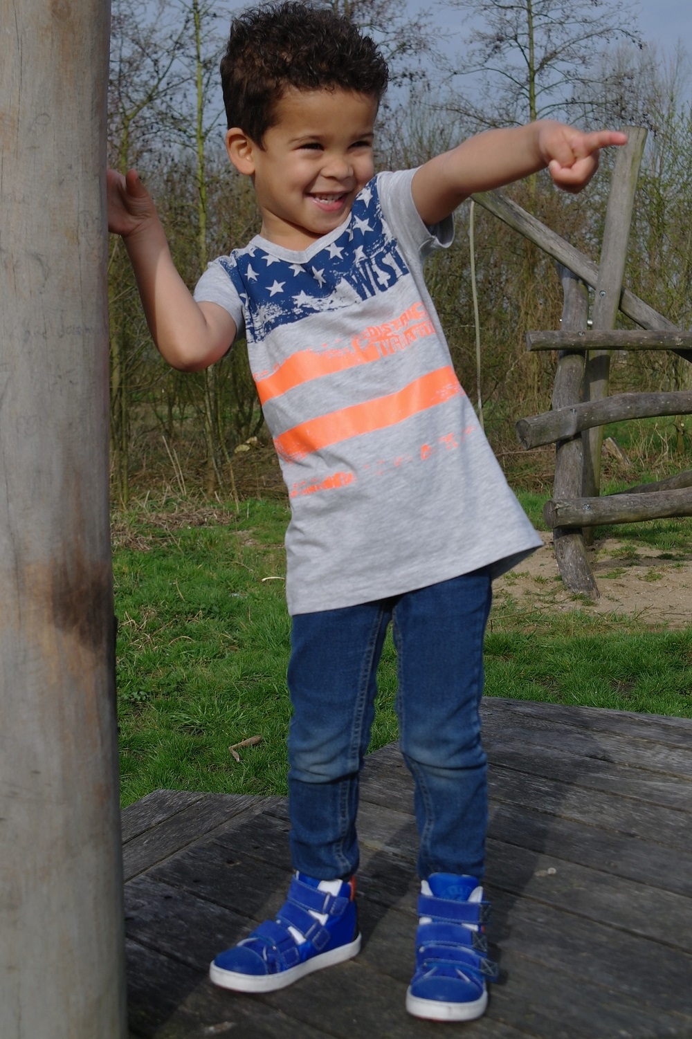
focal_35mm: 41
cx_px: 346
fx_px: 1183
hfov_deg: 32.6
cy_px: 520
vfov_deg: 47.4
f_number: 5.6
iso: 100
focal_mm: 27
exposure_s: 1/400
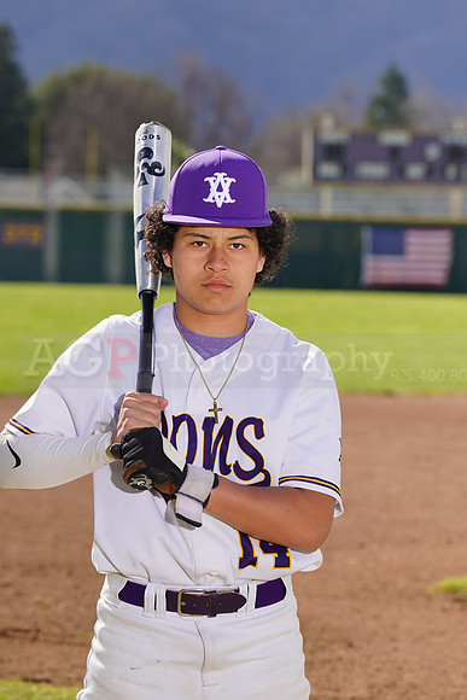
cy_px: 350
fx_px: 4122
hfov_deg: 6.5
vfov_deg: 9.7
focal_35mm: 212
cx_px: 234
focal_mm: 212
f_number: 9
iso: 100
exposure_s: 1/250
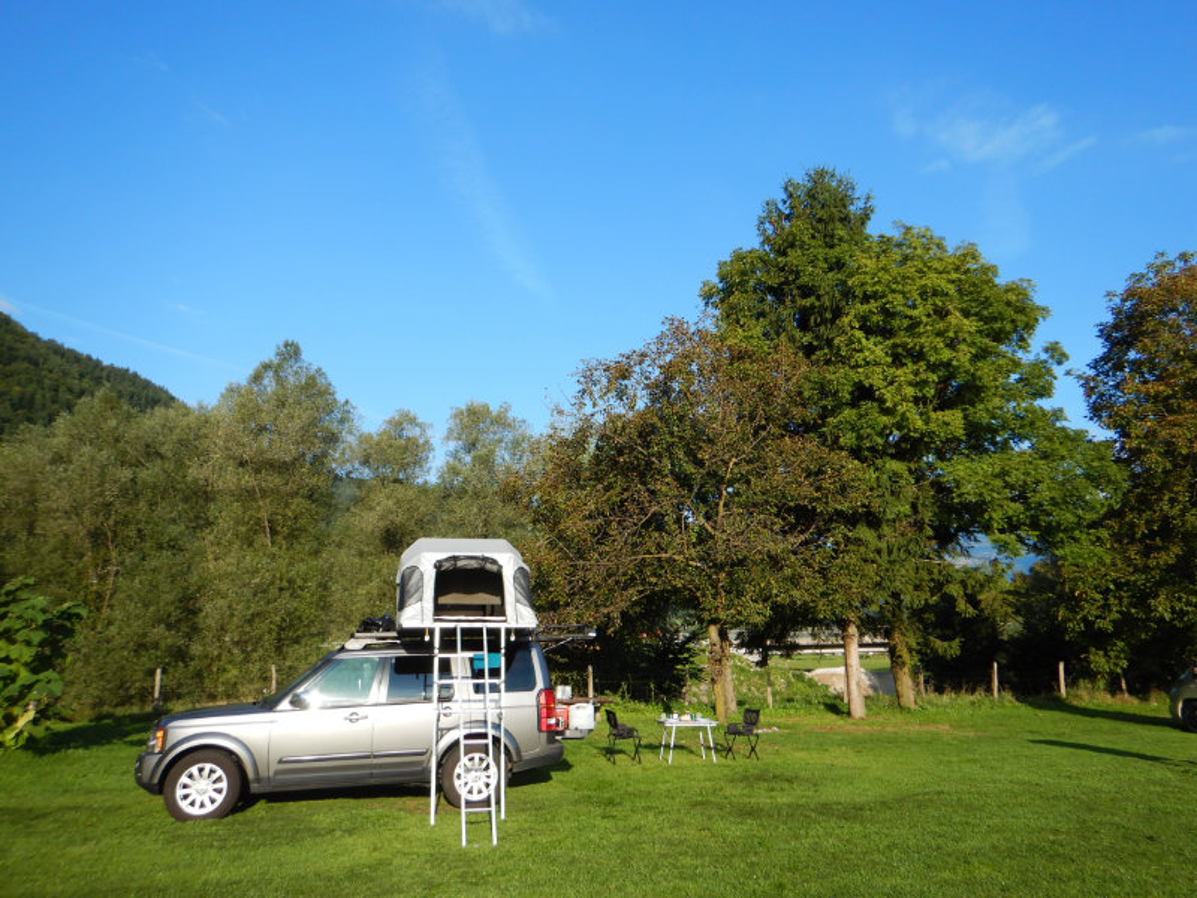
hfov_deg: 71.6
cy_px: 449
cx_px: 598
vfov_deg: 56.8
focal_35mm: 24
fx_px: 830
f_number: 2.8
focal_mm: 4.3
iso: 125
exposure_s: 1/1250
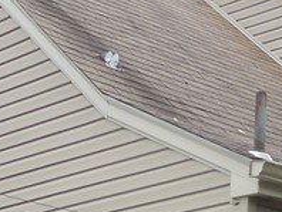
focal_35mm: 129
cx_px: 570
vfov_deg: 10.7
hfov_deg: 13.1
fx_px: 1052
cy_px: 398
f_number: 3.3
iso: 125
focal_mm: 4.5
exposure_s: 1/200
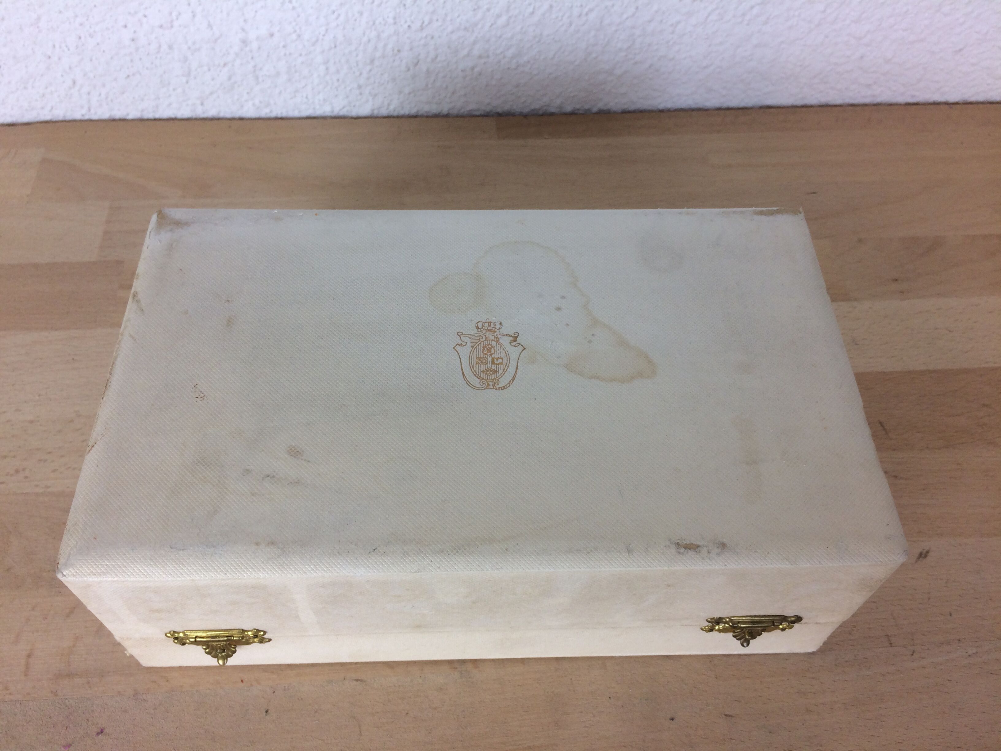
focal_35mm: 29
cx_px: 500
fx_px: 839
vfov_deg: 48.2
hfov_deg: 61.7
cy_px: 376
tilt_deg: -53.6
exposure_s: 1/50
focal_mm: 4.15
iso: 40
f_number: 2.2
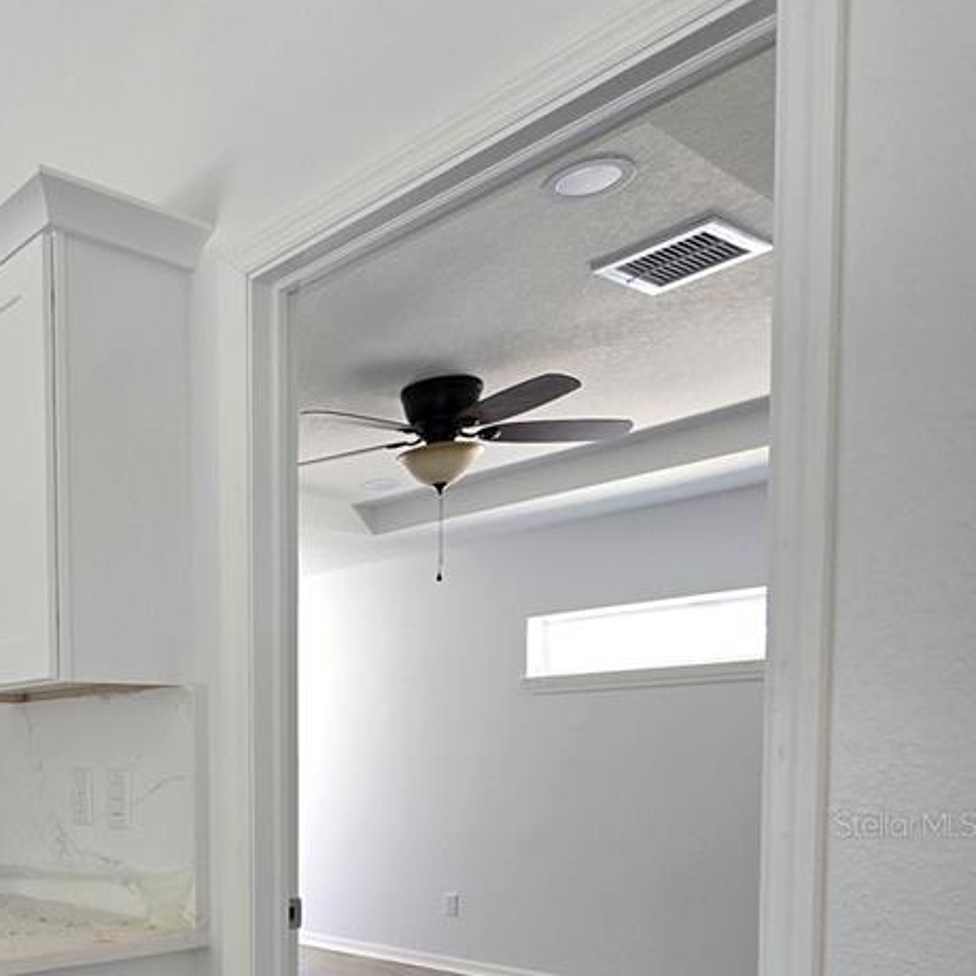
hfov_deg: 46.5
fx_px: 957
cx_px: 30
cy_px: 823
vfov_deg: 49.8
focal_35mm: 30
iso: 80
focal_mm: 2.2
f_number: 2.2
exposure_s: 1/60
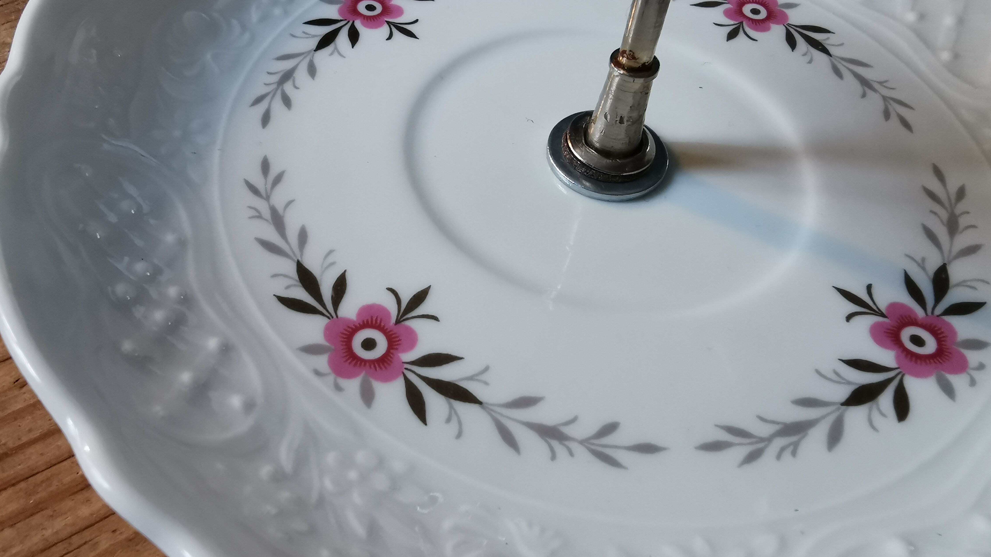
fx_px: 762
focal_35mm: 29
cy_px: 252
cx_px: 506
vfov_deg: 40.1
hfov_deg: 66.1
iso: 400
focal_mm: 2.26
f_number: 2.2
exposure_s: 1/33.3
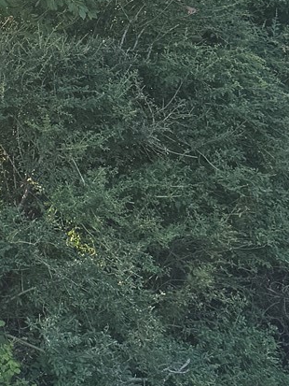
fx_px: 1324
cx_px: -375
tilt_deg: +6.6
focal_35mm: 119
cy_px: -309
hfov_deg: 10.8
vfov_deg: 14.5
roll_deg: +0.8
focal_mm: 6.76
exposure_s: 1/368
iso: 80
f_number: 1.78
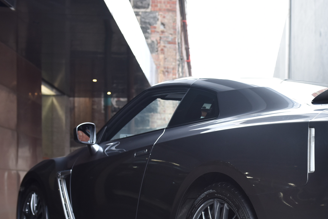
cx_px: 319
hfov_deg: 26.1
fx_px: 674
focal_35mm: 74
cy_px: 183
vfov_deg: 18.2
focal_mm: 35
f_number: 4
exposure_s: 1/100
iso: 320
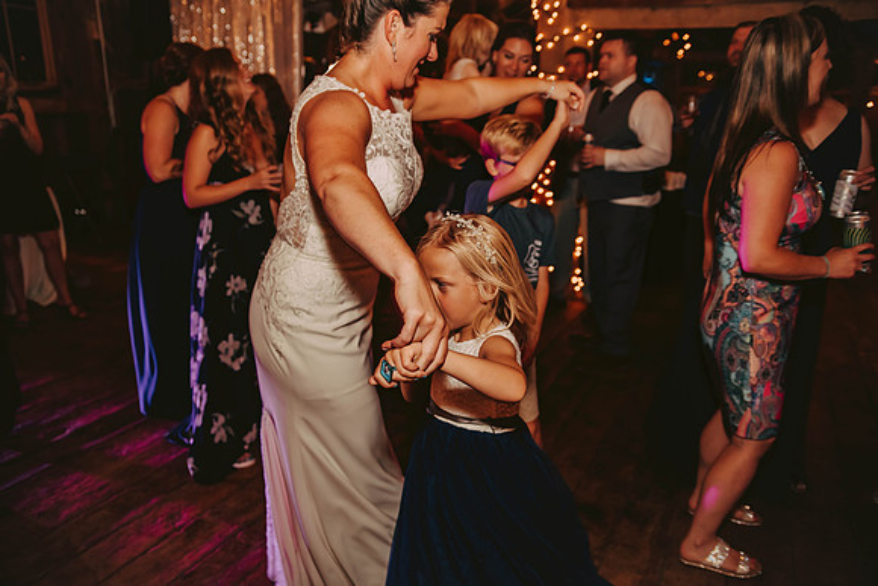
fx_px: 683
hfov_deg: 65.5
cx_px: 439
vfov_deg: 46.4
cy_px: 293
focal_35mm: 28
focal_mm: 28
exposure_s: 1/125
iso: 1250
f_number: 2.8
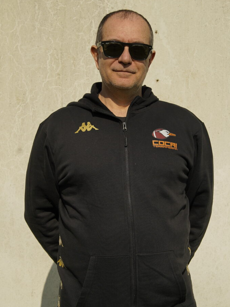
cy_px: 165
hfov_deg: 18.0
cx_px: 115
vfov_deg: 23.8
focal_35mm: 82
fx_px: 727
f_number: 6.3
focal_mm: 50
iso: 100
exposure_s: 1/1000
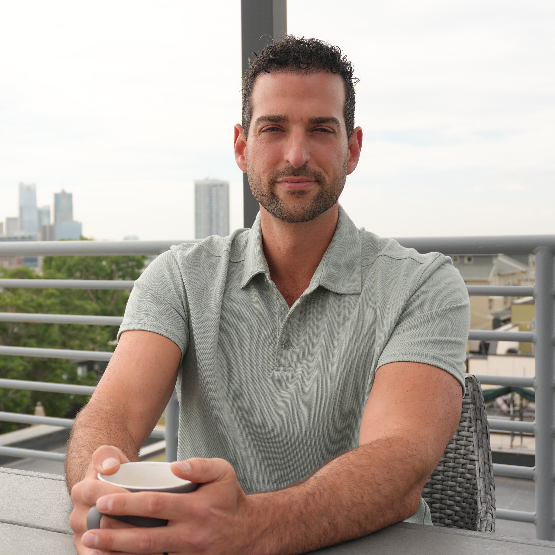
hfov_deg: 32.1
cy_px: 279
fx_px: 955
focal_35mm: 53
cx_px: 178
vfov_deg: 32.4
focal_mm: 27
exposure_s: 1/320
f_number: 5
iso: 100
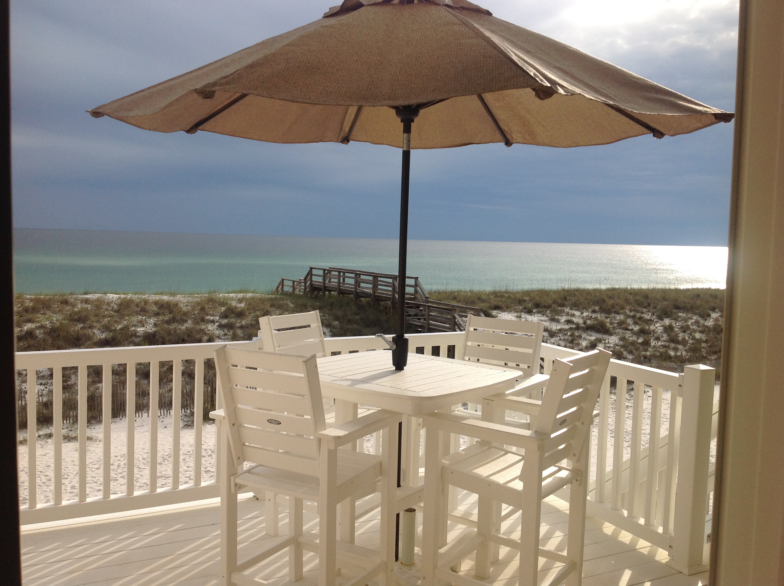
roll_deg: -2.2
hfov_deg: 52.7
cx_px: 392
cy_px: 293
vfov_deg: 40.6
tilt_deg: -5.2
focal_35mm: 35
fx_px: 792
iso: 50
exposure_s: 1/1890
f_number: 2.4
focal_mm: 4.28
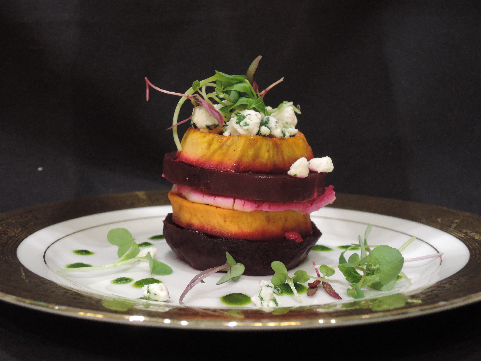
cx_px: 240
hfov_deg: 38.2
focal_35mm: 50
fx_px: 695
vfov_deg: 29.1
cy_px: 180
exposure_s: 1/13
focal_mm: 10.7
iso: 800
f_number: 4
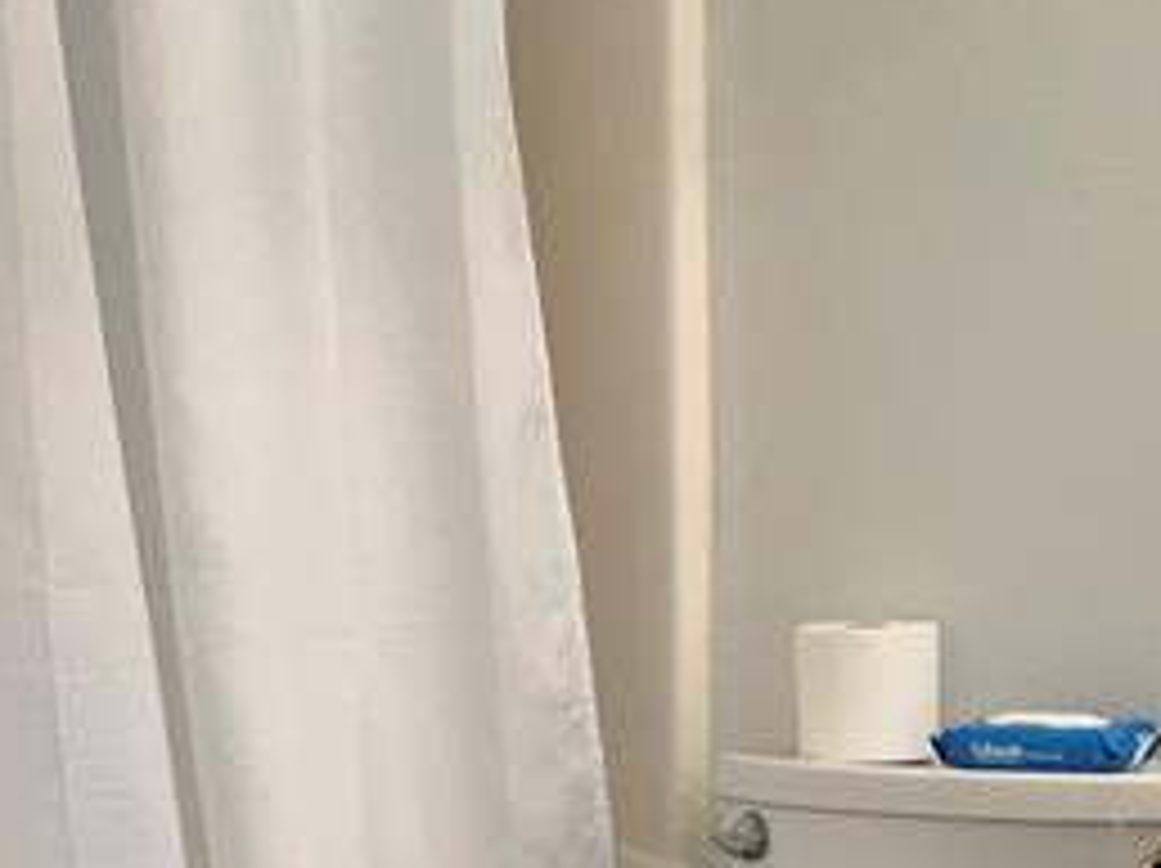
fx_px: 2413
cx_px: 882
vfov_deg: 19.5
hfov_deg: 26.7
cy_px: 980
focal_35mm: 72
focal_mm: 3
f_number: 1.8
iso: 40
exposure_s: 1/60
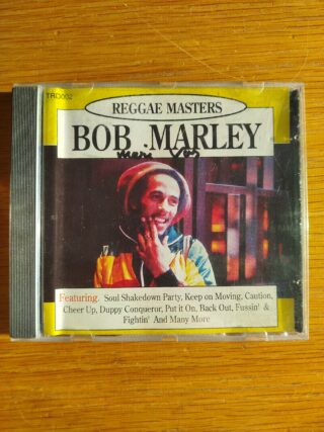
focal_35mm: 24
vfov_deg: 71.6
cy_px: 216
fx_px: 300
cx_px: 162
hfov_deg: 56.8
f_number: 1.7
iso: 50
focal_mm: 5.31
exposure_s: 1/175
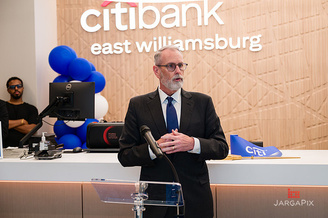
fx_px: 526
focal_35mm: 58
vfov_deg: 23.4
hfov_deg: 34.6
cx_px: 171
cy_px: 105
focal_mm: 55
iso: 400
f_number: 3.2
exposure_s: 1/200
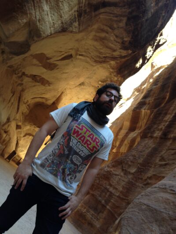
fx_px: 224
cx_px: 88
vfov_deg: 55.3
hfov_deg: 43.0
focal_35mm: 33
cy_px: 117
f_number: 2.4
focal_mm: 4.12
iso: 50
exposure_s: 1/24
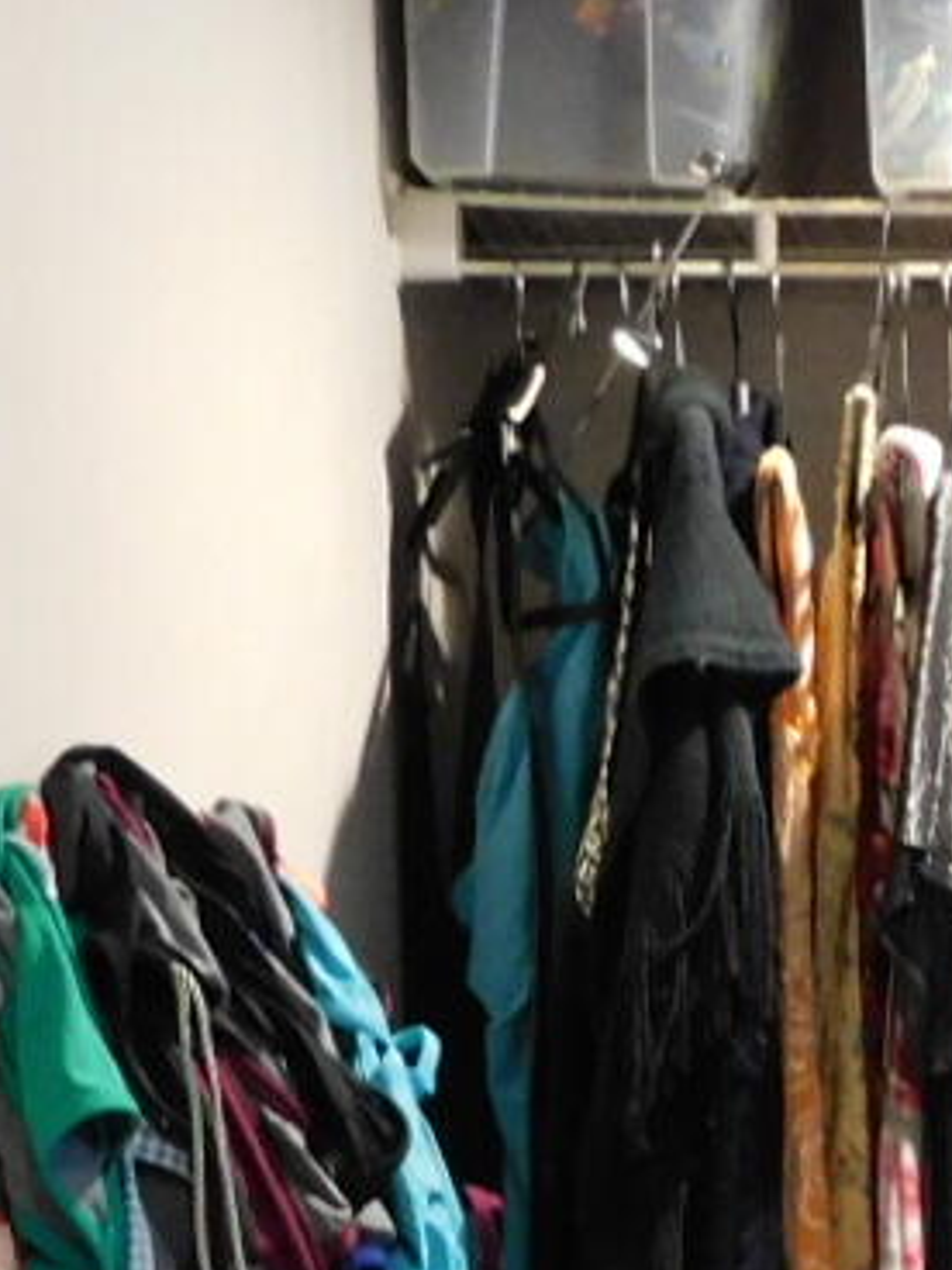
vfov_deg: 18.3
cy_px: 1646
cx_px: 1169
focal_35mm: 100
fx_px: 3667
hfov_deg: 14.3
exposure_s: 1/10
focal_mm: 4
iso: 400
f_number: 3
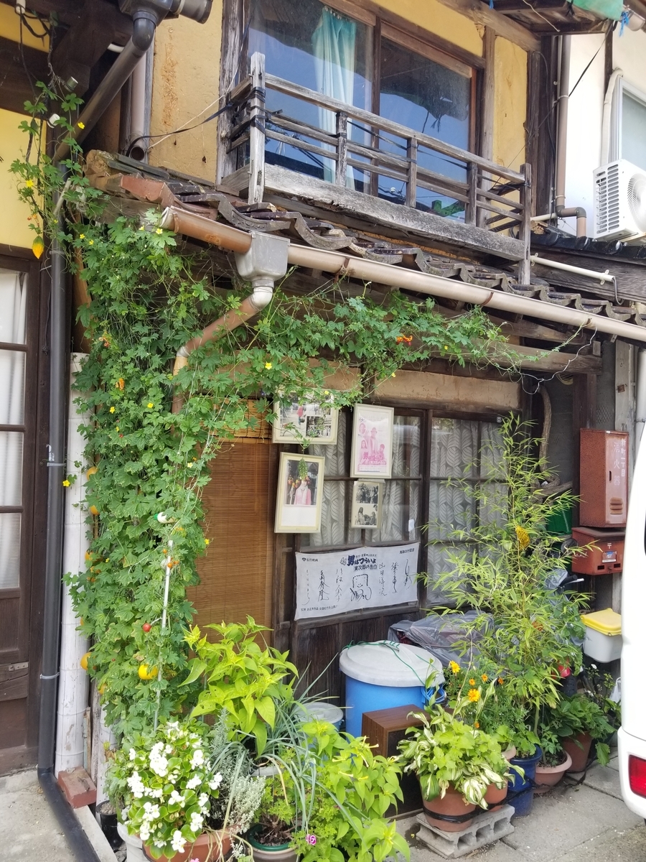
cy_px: 431
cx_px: 323
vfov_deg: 67.3
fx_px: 647
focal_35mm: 26
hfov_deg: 53.1
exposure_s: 1/204
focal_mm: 4.3
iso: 50
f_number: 1.7
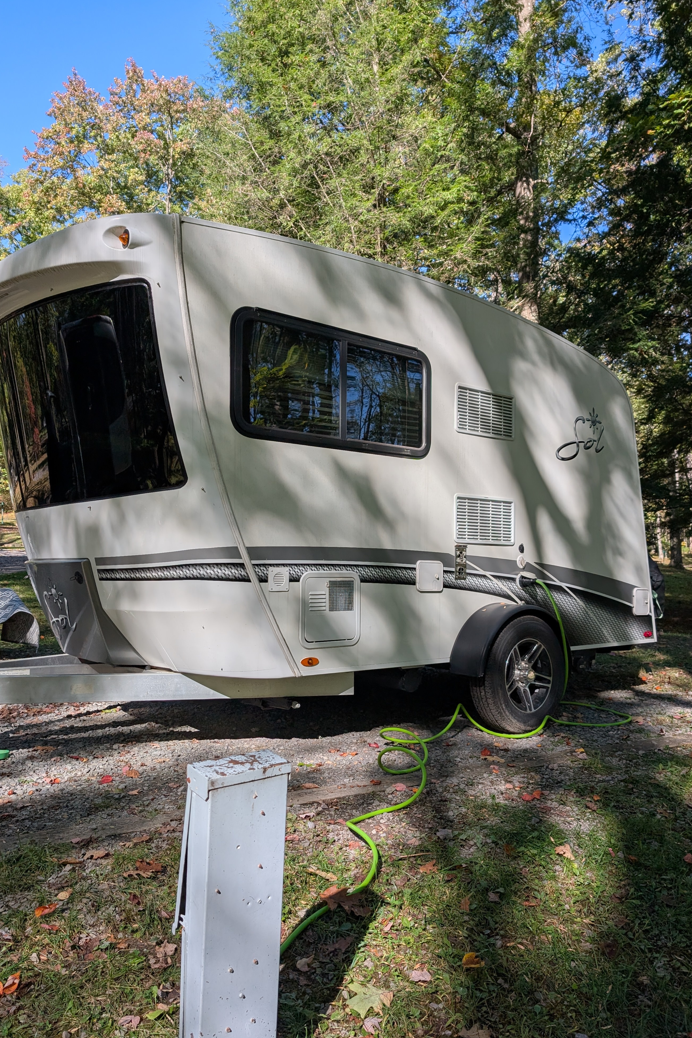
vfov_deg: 69.4
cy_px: 536
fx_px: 750
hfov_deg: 49.5
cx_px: 344
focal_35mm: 26
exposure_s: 1/4950
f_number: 1.68
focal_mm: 6.9
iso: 19
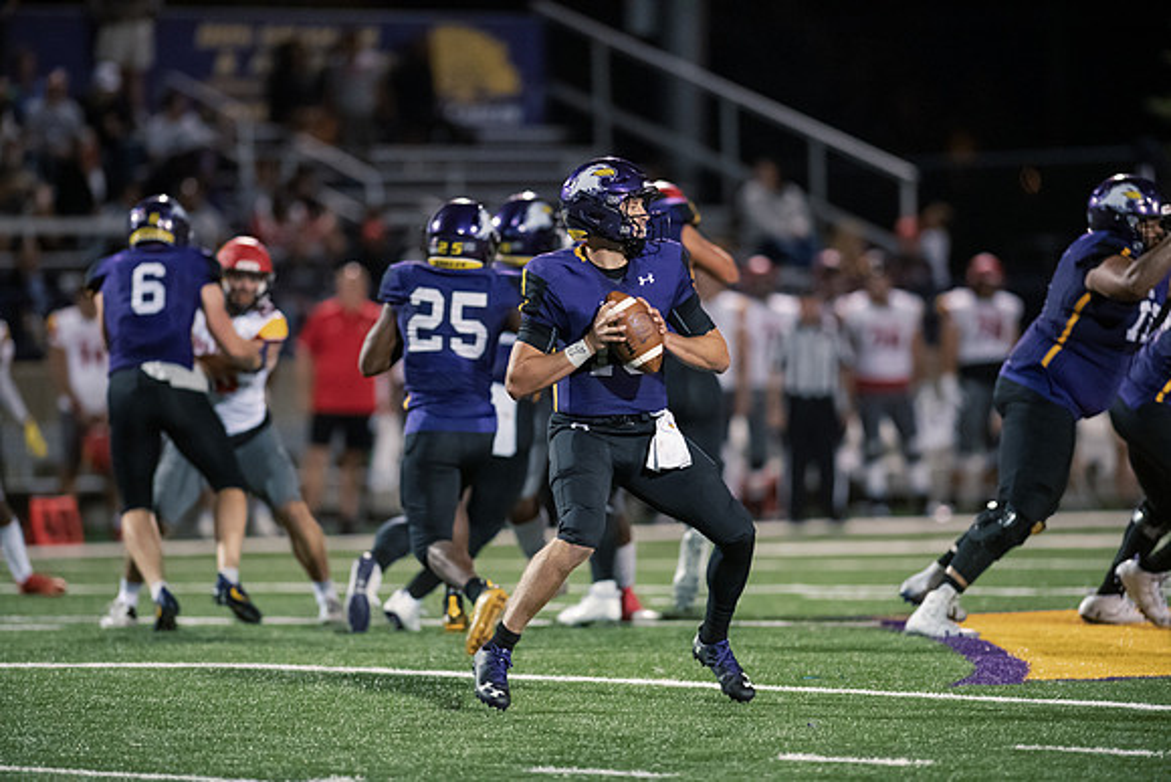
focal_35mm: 300
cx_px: 586
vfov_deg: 4.6
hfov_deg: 6.9
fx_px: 9760
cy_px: 391
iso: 6400
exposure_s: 1/640
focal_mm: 300
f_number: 2.8
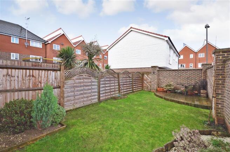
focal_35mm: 15
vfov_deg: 77.0
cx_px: 115
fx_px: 96
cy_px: 76
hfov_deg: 100.5
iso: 100
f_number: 4.5
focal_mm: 10
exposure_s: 1/80
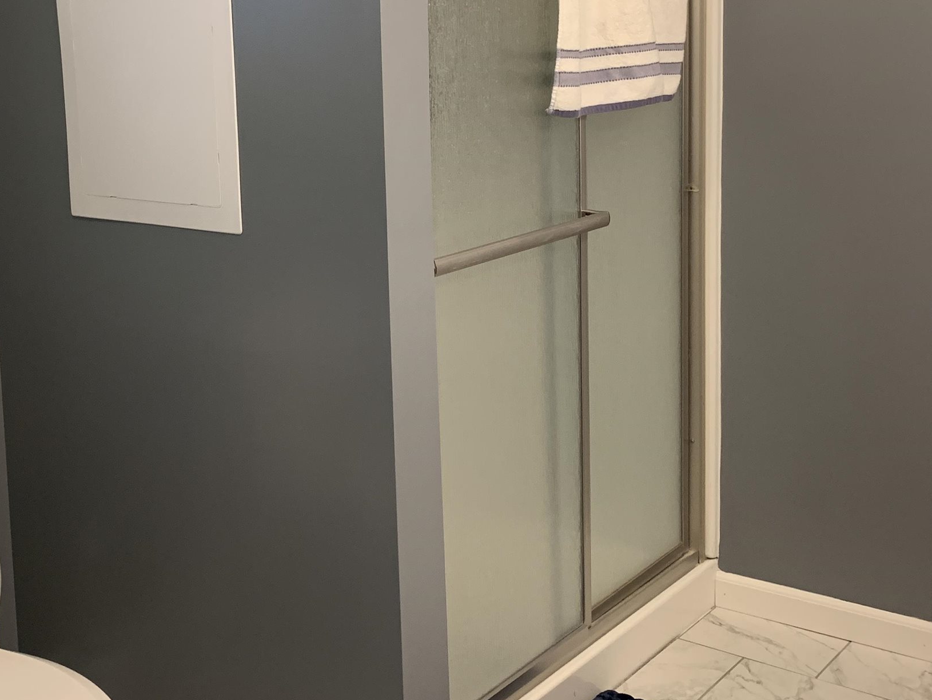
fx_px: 1319
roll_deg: +2.5
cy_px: 218
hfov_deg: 38.5
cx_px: 317
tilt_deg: -8.3
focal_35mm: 49
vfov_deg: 29.4
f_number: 1.8
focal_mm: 4.25
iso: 160
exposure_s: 1/60
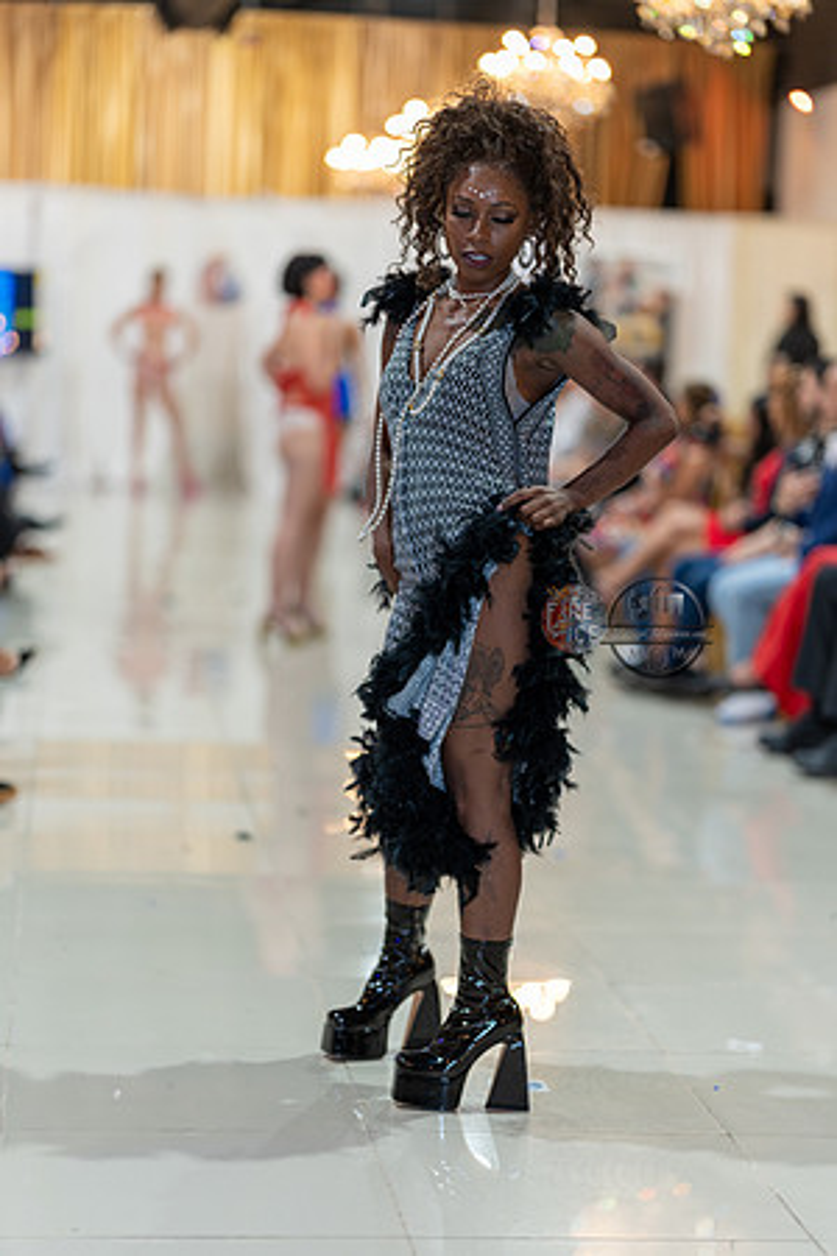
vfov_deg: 23.9
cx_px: 418
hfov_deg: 16.1
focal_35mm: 85
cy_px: 628
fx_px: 2964
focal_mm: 85
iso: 200
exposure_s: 1/160
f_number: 1.4
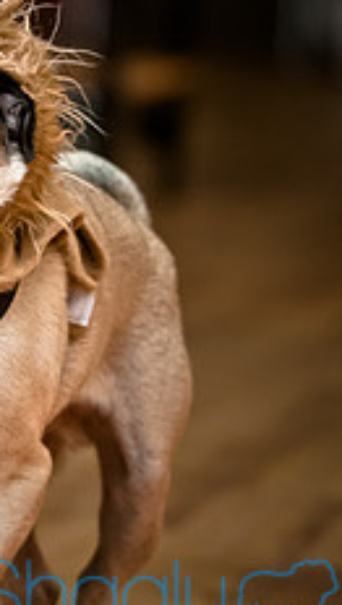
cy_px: 223
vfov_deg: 4.6
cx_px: -373
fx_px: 7555
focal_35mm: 470
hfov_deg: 2.6
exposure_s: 1/200
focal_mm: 120
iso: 200
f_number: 2.8
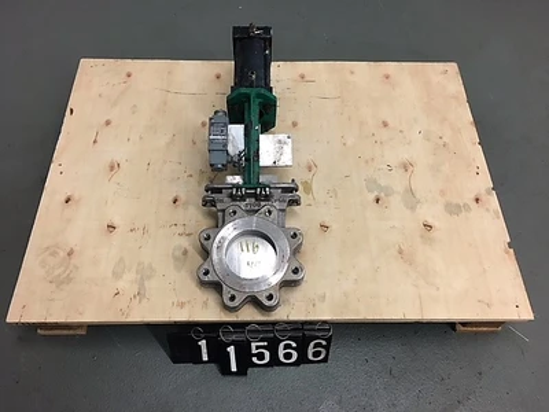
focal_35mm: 29
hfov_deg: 61.7
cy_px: 206
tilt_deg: -58.4
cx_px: 274
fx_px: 460
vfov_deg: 48.2
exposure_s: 1/30
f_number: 2.2
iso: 100
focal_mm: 4.15
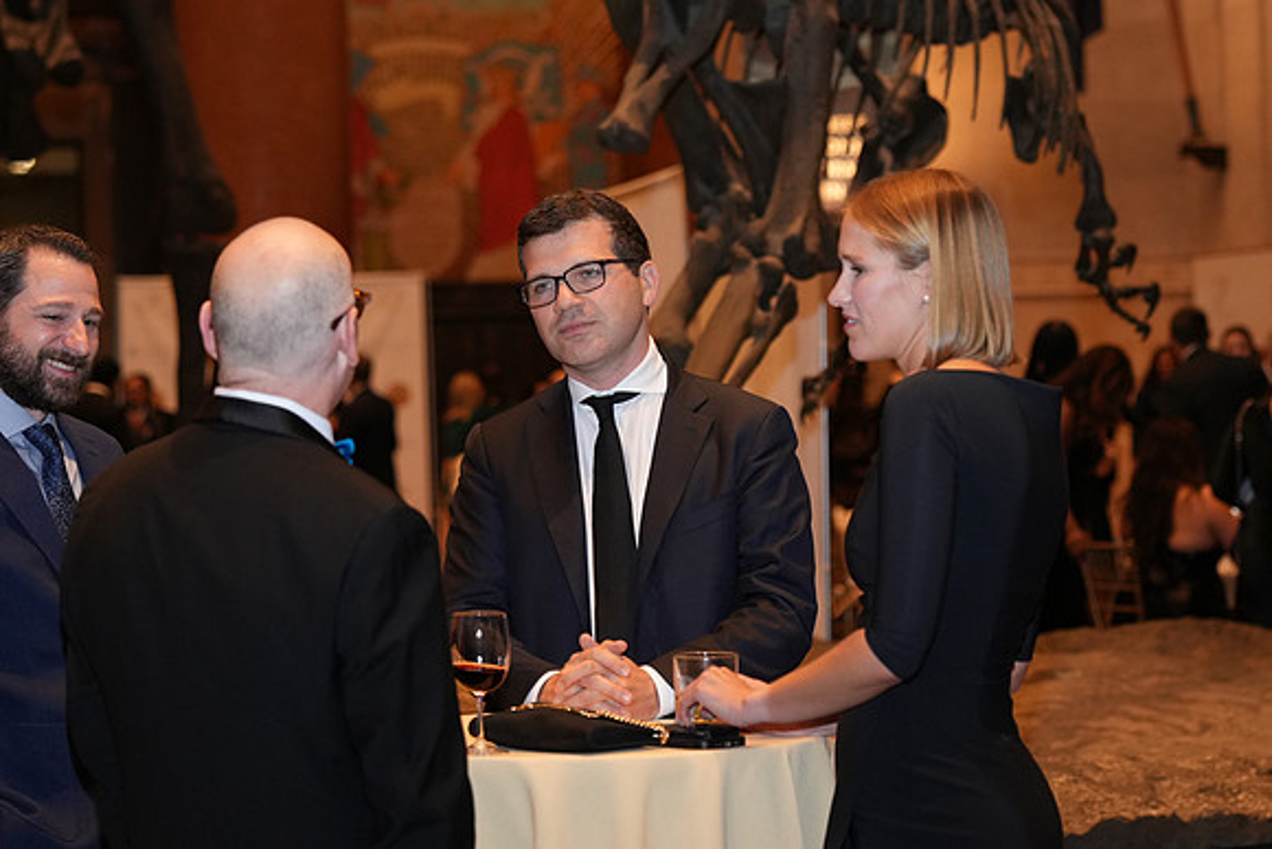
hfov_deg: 19.5
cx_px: 636
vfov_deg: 13.0
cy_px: 424
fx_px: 3711
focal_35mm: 105
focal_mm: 70
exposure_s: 1/125
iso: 1600
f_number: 2.8
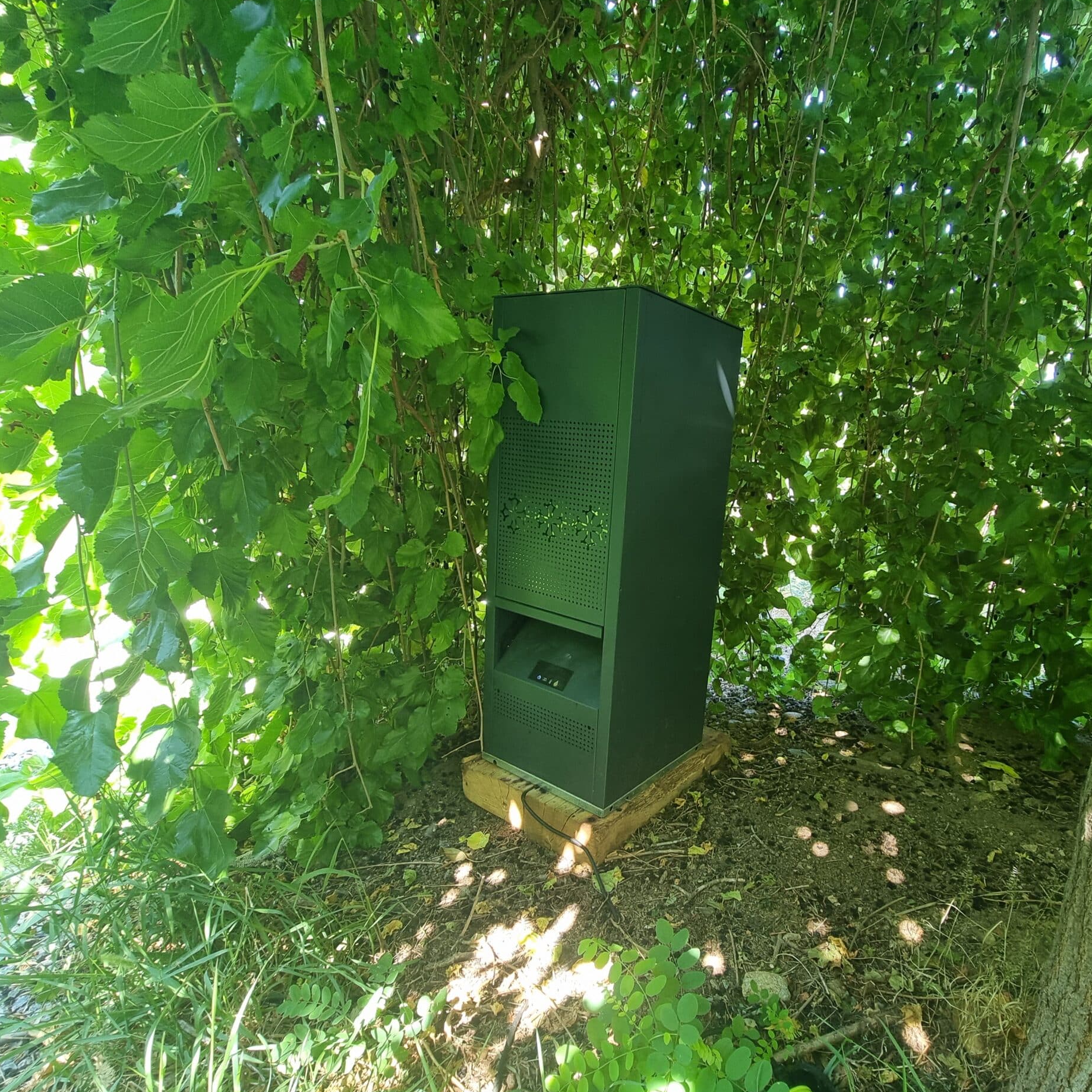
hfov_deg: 86.2
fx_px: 571
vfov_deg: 87.4
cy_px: 562
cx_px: 664
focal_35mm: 16
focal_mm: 2.2
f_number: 2.2
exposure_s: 1/50
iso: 80
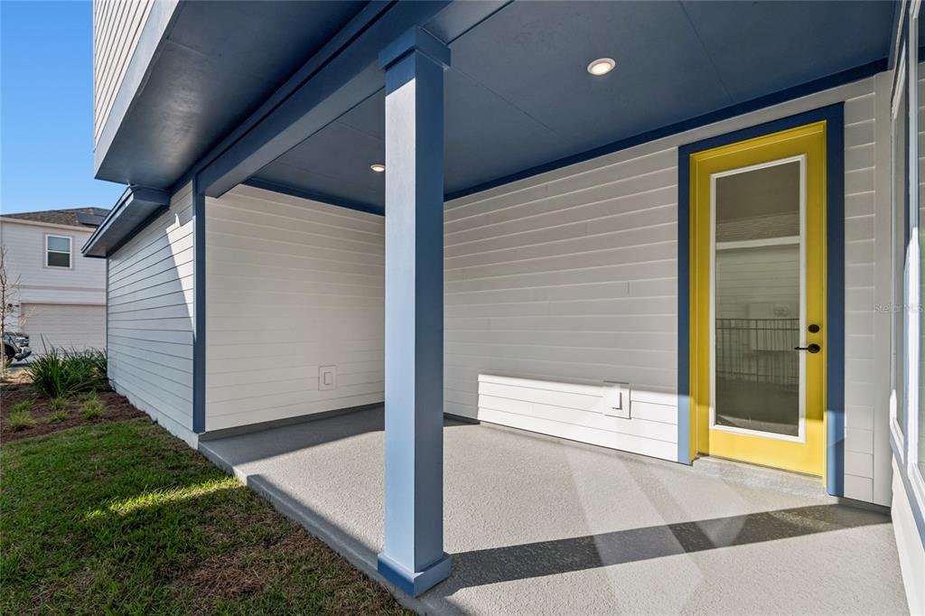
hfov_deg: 100.4
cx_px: 462
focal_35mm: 15
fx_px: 385
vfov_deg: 77.3
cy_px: 308
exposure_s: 1/500
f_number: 7.1
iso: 100
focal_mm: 10
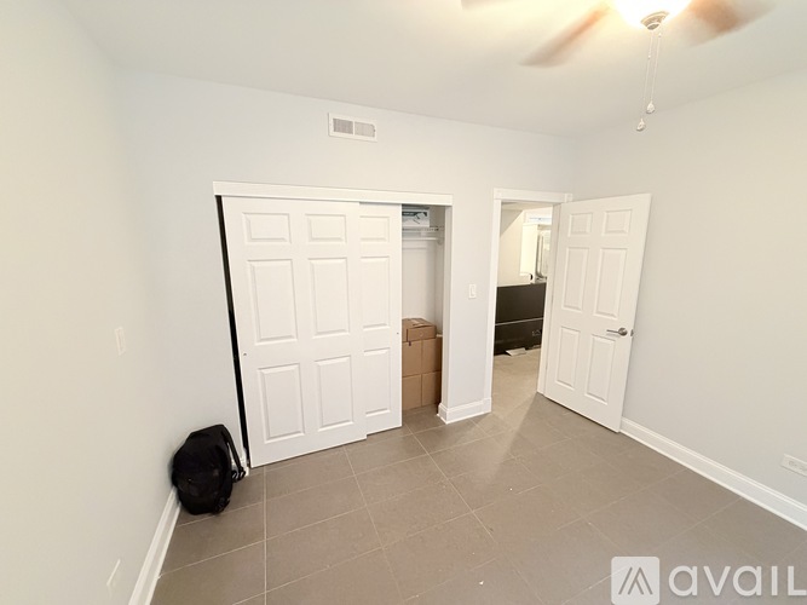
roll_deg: +1.0
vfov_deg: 85.7
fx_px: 326
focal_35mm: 14
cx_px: 404
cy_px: 302
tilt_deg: -9.2
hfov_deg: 102.1
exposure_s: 1/60
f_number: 2.2
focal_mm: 2.22
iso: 640
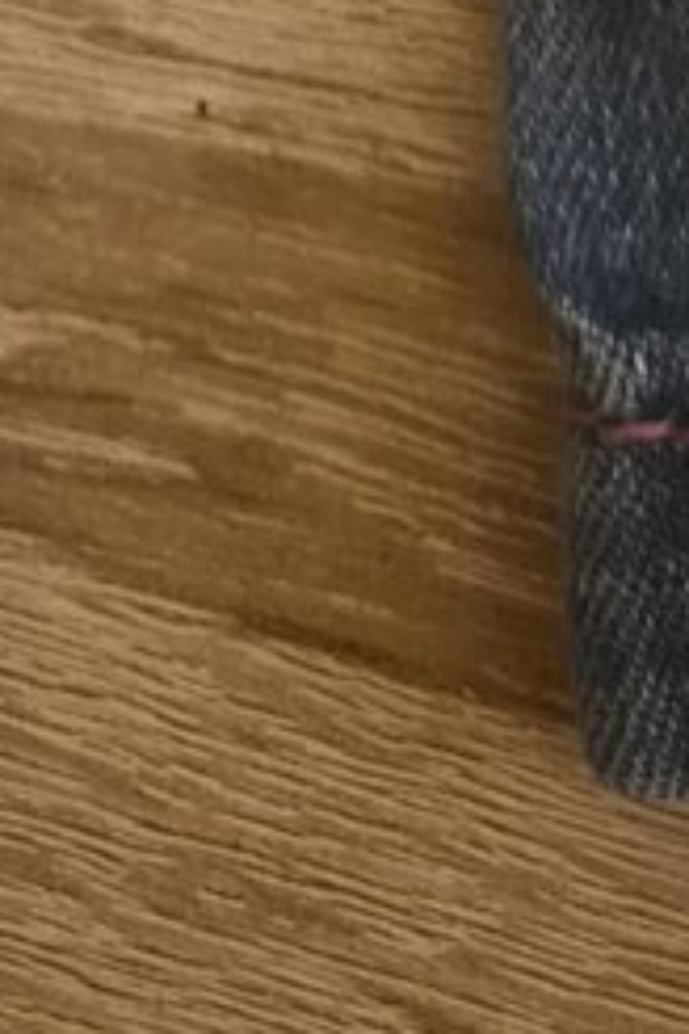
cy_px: -2234
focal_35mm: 161
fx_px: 4622
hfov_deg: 8.5
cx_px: 290
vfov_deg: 9.5
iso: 2000
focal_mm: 5.4
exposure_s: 1/50
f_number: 1.8
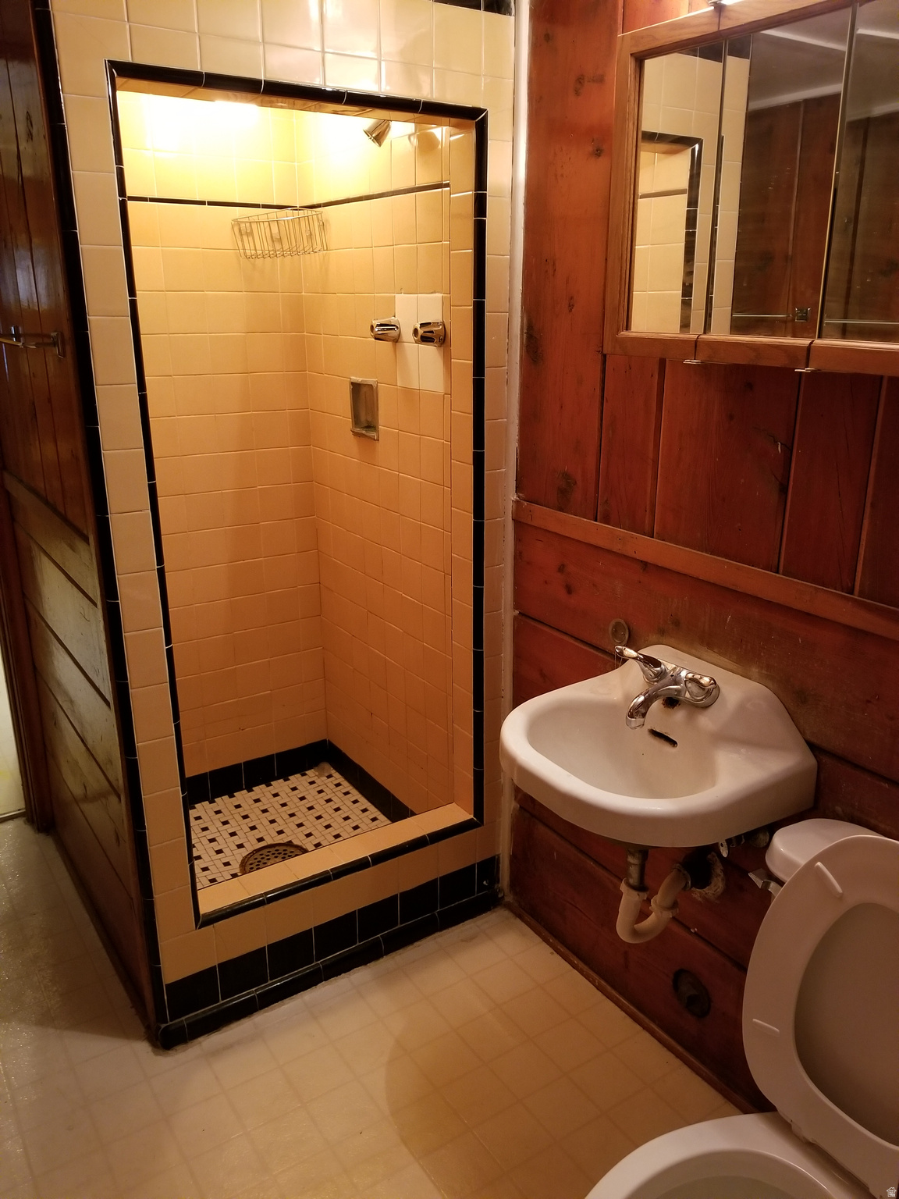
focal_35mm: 26
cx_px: 450
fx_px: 900
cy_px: 600
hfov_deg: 53.1
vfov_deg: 67.3
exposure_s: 1/20
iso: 250
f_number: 1.7
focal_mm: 4.25
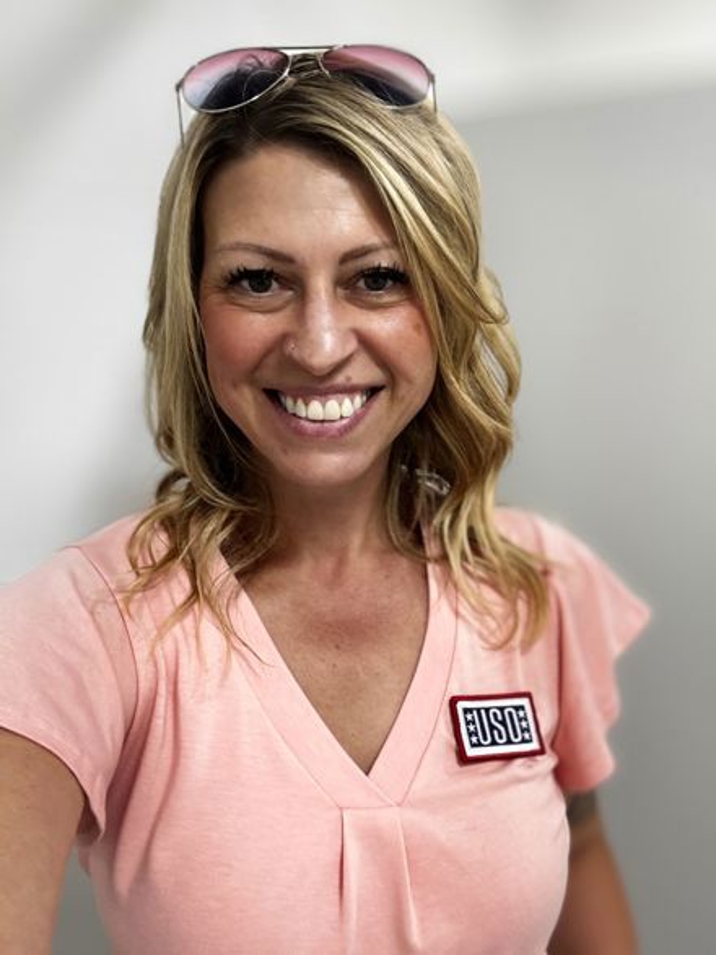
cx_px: 358
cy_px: 478
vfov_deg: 60.0
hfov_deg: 46.8
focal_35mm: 30
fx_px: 828
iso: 125
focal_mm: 2.69
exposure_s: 1/60
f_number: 1.9
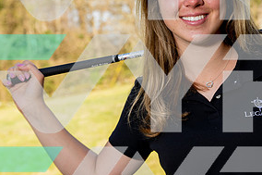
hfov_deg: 21.5
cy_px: 84
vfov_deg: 14.5
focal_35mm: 94
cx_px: 205
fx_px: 684
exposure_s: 1/250
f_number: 4.5
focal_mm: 46
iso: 100
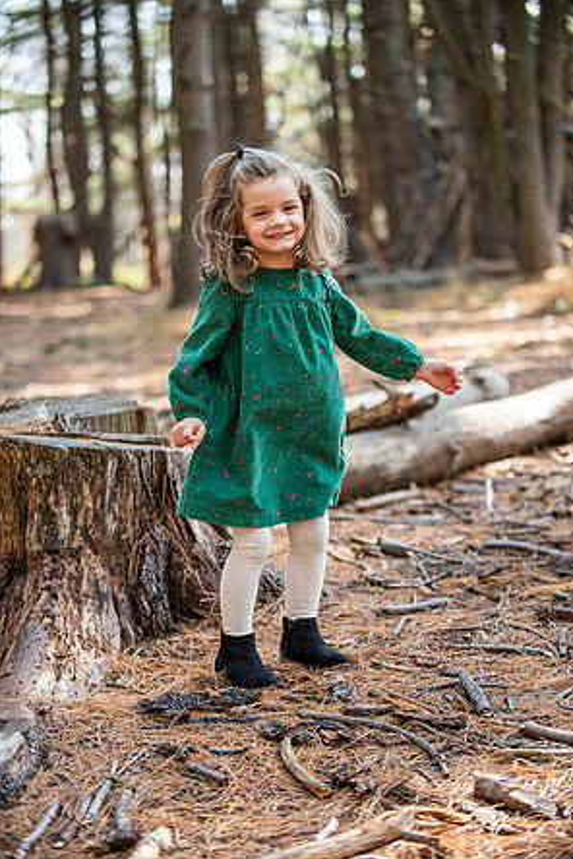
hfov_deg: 16.9
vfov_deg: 25.1
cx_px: 288
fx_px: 1934
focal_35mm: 81
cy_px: 433
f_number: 2.8
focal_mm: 80
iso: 800
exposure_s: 1/800
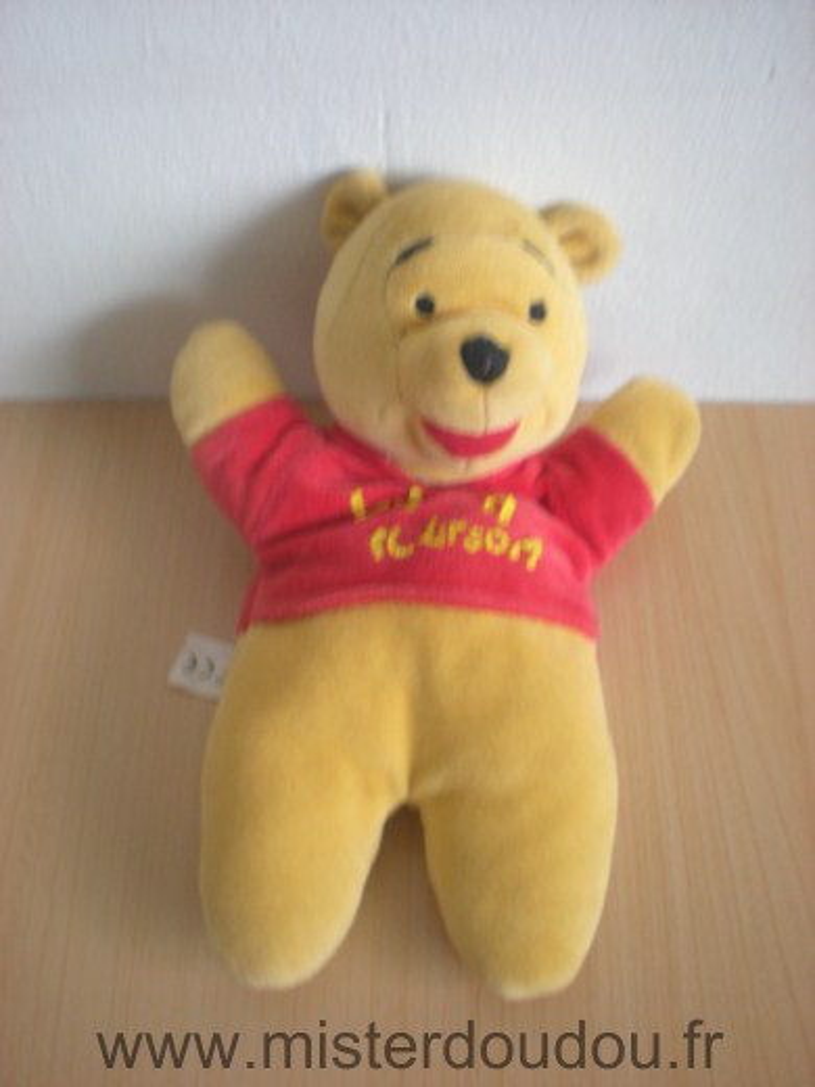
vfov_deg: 49.0
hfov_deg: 37.7
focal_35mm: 38
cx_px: 408
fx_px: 1193
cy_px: 544
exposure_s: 1/13.1
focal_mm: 6.3
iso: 200
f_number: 3.1
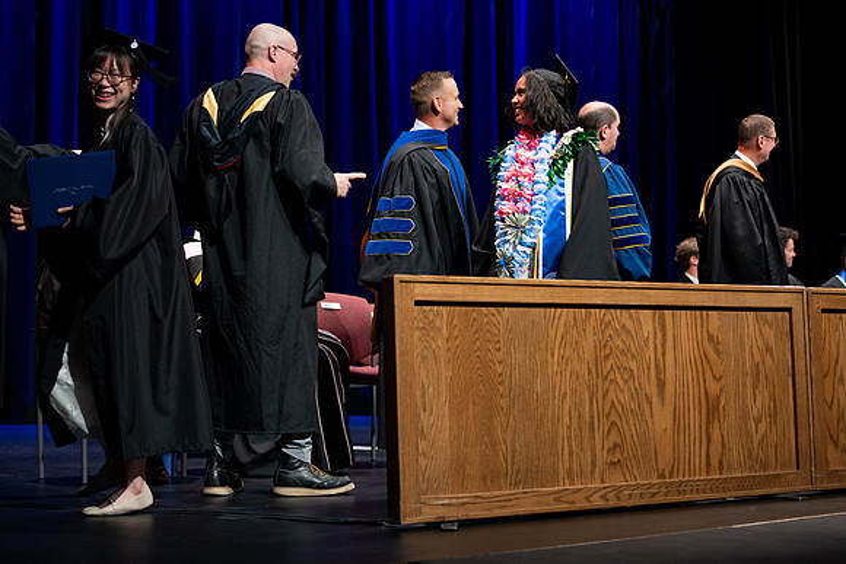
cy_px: 282
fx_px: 1645
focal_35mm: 70
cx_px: 423
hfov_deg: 28.8
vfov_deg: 19.5
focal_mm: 70
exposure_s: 1/250
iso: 500
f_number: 2.8
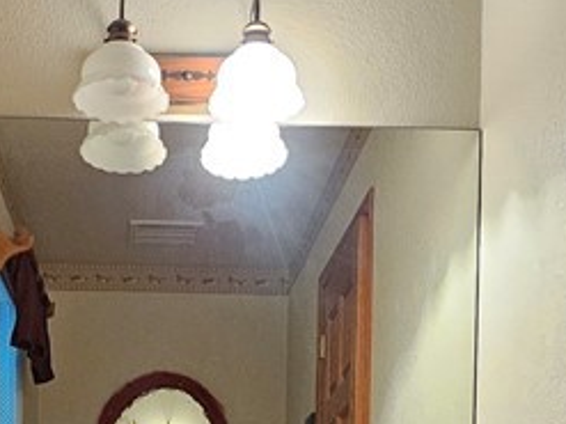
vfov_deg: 22.3
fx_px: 883
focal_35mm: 54
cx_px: 160
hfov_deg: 35.0
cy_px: 635
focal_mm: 2.2
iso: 400
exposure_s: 1/40
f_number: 2.2
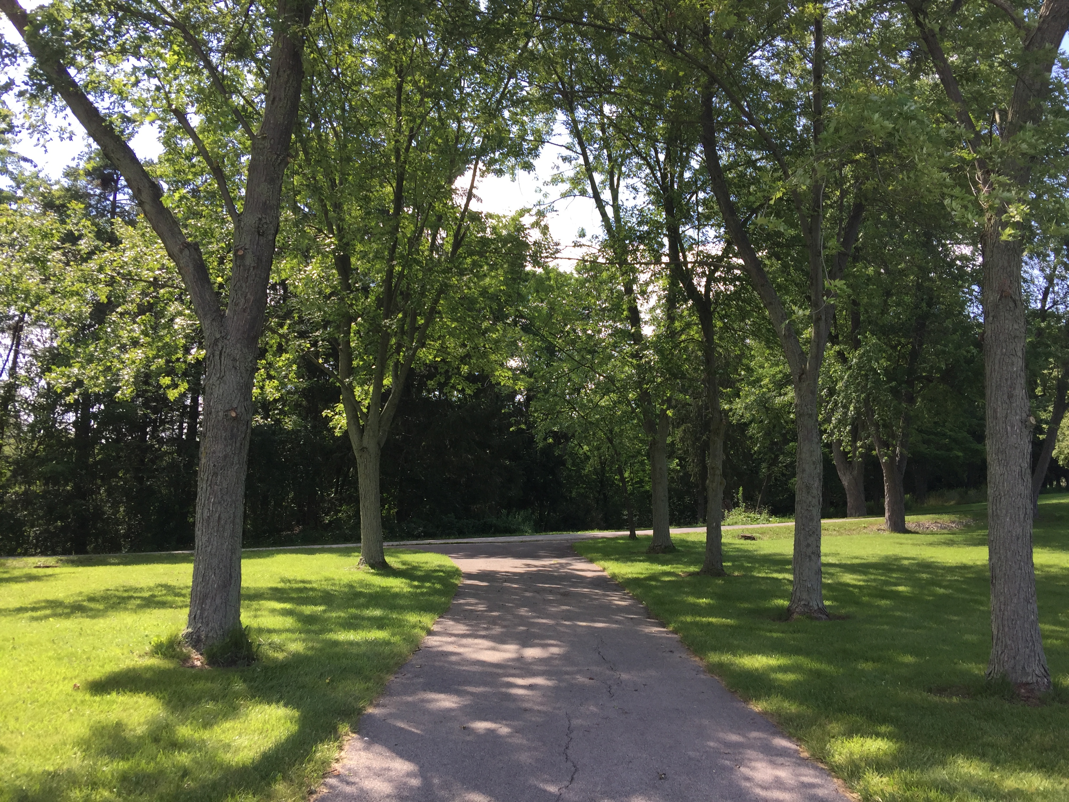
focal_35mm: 29
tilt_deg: +11.3
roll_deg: -3.1
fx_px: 896
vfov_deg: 48.2
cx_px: 534
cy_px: 401
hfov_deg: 61.7
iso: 32
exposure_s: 1/527
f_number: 2.2
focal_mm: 4.15
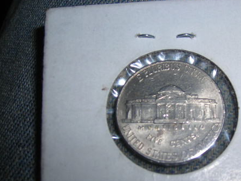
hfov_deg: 32.3
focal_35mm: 59
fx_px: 411
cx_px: 170
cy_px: 109
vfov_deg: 24.8
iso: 50
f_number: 6.6
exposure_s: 1/60.1
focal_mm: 6.8
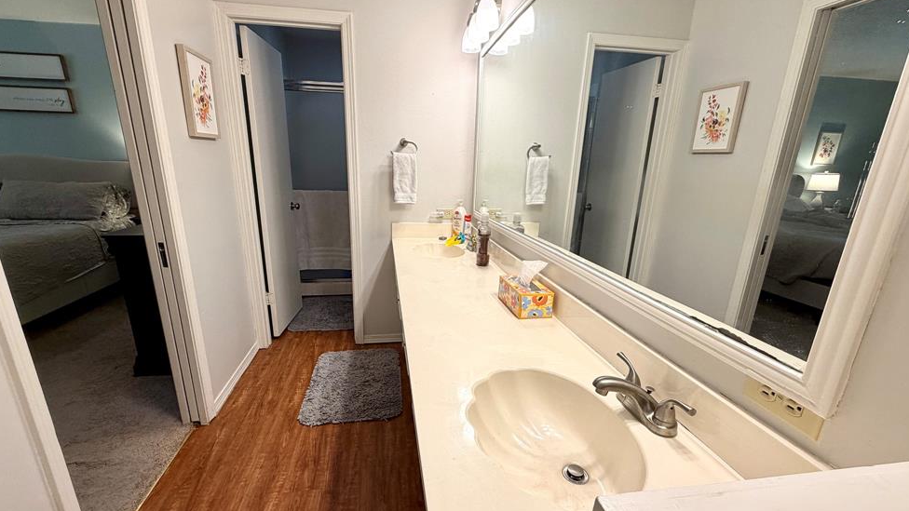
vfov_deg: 67.0
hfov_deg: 99.4
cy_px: 276
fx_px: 386
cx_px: 444
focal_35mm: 16
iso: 125
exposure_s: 1/120
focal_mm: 2.22
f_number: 2.2
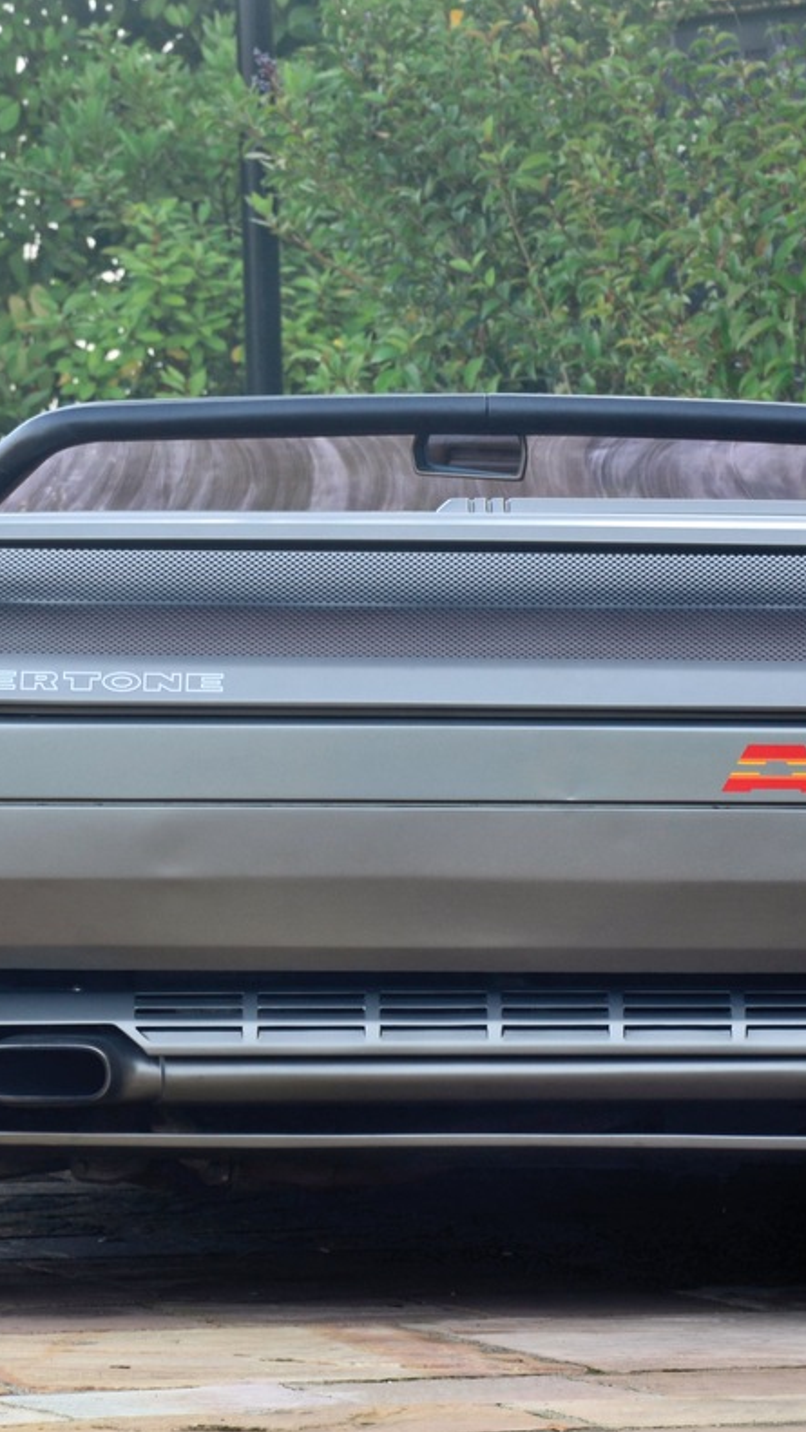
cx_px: 465
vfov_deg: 8.6
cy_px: 716
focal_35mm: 250
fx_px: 9490
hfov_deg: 4.9
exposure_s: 1/13
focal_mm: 105
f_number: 10
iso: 100
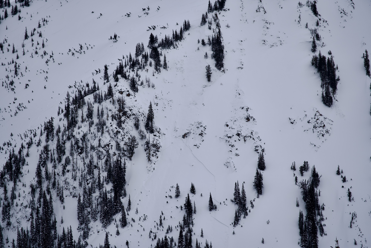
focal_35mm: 178
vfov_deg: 7.7
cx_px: 186
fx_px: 1839
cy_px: 124
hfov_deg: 11.5
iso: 100
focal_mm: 119
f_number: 5.6
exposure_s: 1/250
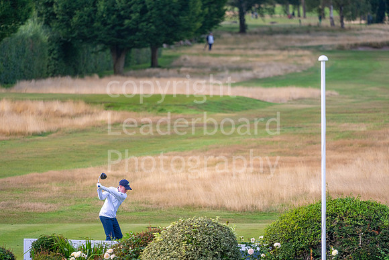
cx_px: 194
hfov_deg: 6.9
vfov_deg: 4.6
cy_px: 130
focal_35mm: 300
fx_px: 3242
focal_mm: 300
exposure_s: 1/2000
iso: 800
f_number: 4
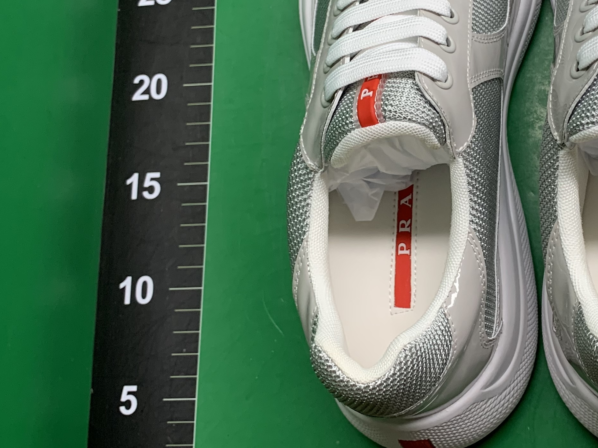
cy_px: 134
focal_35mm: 56
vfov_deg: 25.9
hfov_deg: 33.5
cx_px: 462
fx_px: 967
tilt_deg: -72.5
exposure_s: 1/121
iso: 80
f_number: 1.8
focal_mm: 4.25
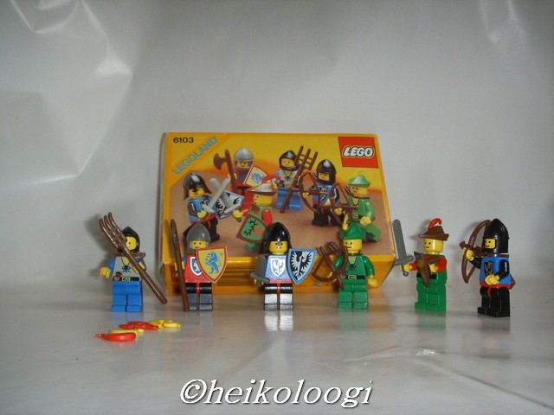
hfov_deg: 47.9
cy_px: 208
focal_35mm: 39
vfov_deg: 36.8
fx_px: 624
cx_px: 277
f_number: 3.5
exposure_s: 1/45
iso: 100
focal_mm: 6.6
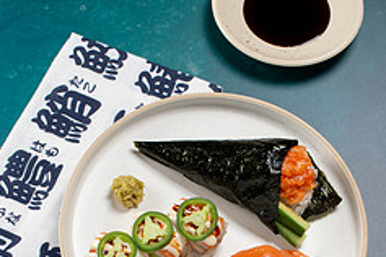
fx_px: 1019
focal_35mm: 95
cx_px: 225
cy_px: 277
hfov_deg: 21.4
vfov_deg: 14.1
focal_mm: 50
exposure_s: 1/200
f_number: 9
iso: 250
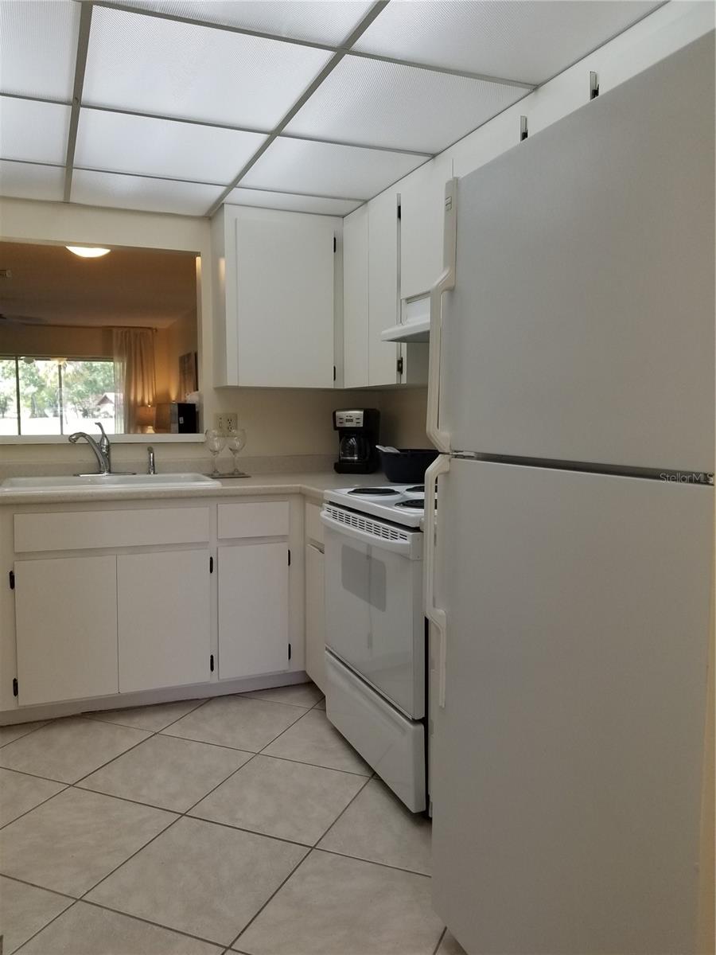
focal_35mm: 26
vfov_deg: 67.3
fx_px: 717
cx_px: 358
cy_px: 478
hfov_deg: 53.1
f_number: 1.7
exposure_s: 1/120
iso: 80
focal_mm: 4.3
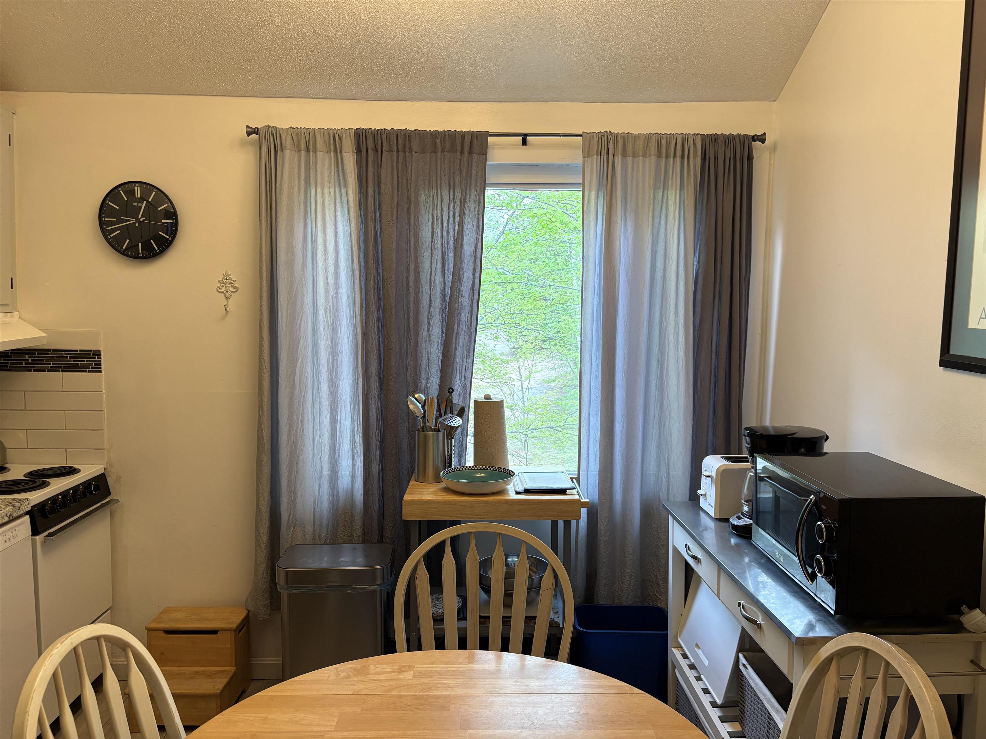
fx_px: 741
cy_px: 370
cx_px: 493
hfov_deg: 67.3
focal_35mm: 26
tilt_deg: -4.8
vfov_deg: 53.1
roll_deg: -0.1
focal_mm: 5.96
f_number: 1.6
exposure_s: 1/120
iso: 125
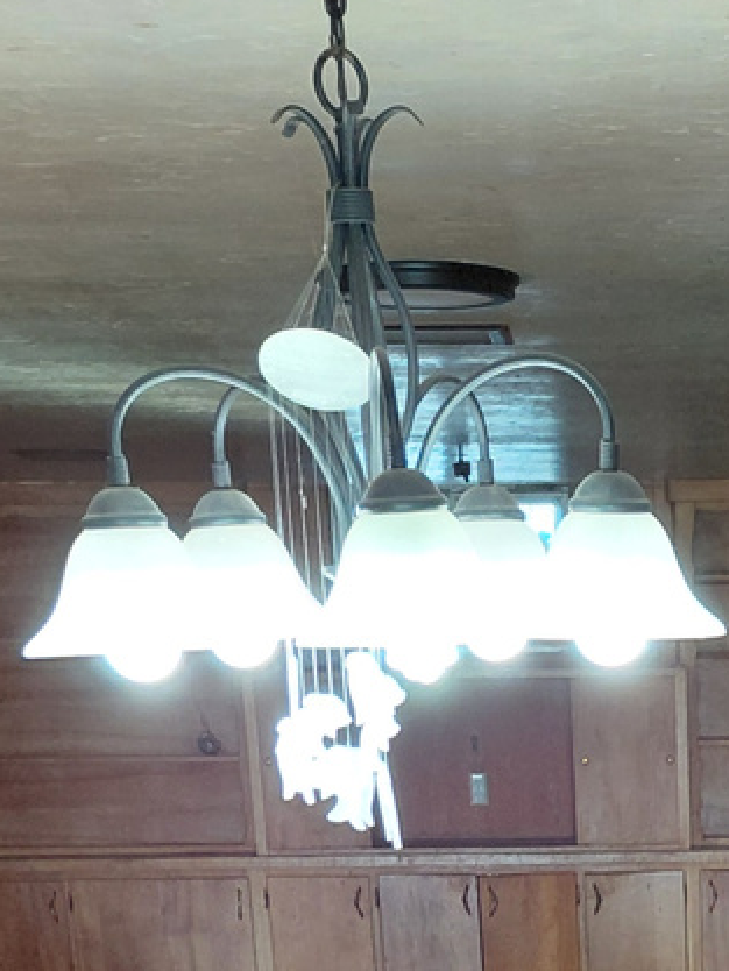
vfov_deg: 17.6
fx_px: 2582
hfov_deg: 15.6
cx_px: 799
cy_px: 1698
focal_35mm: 92
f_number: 1.8
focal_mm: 4.69
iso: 250
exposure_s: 1/60
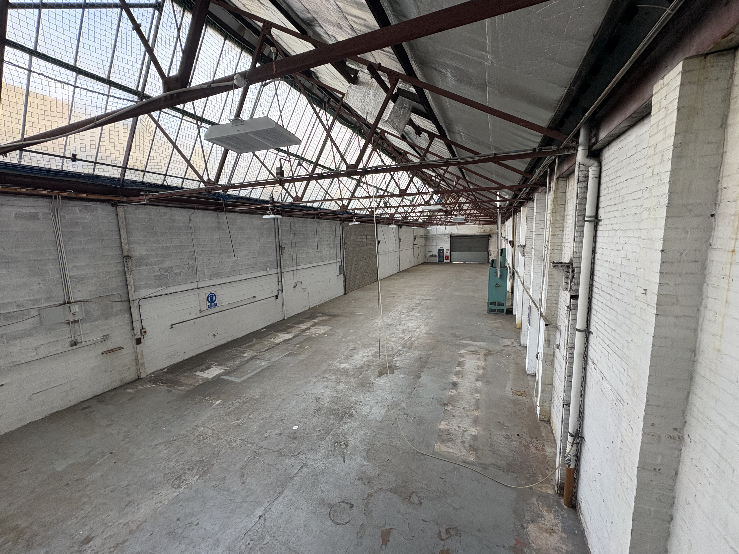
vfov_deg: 85.7
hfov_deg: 102.1
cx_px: 370
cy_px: 277
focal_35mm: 14
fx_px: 299
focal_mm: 2.22
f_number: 2.2
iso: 100
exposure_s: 1/139
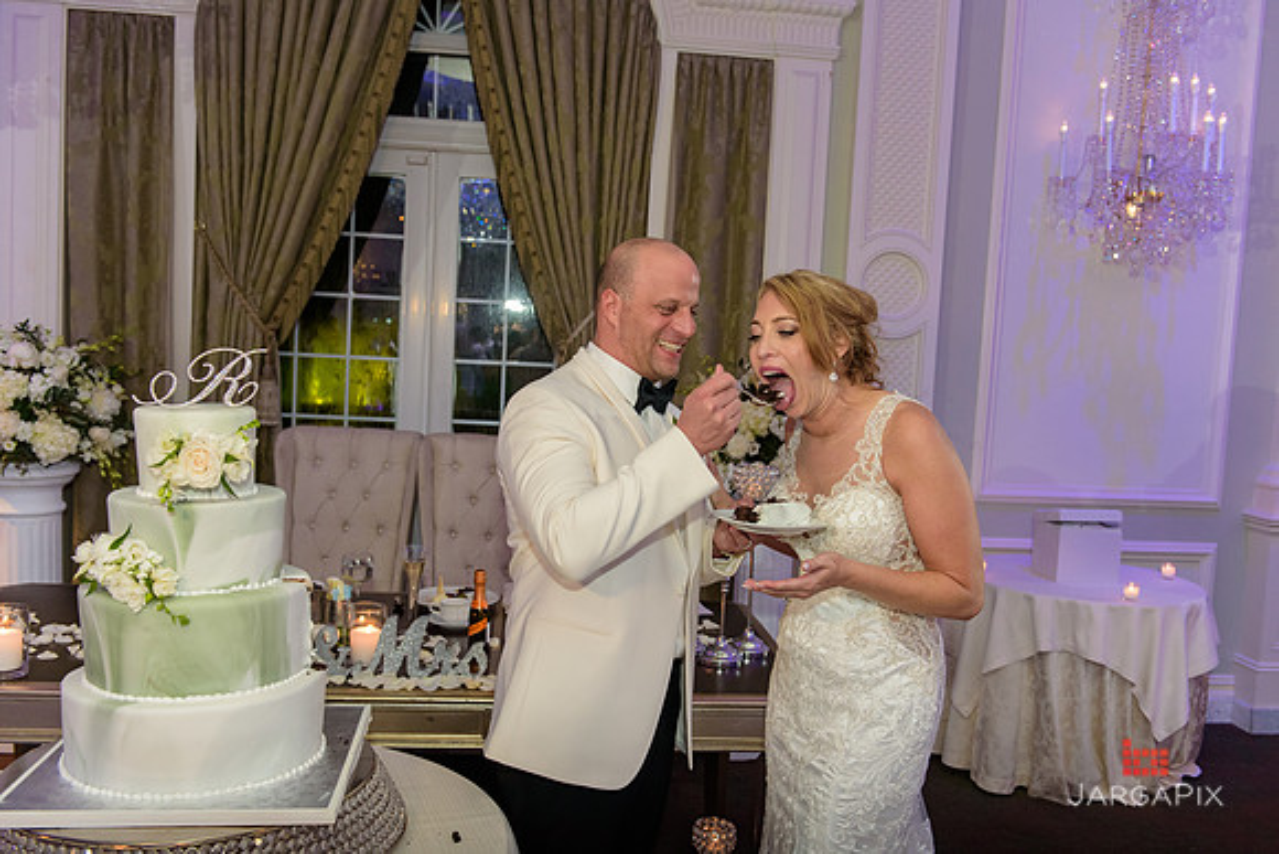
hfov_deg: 58.7
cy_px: 427
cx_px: 640
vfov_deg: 41.1
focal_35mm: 32
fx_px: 1137
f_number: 3.2
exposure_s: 1/125
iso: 1600
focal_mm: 32
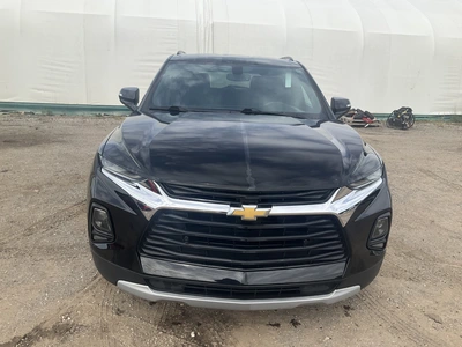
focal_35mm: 29
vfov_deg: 48.2
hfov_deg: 61.7
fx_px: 387
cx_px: 231
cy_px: 174
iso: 25
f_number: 1.8
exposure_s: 1/1250
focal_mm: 3
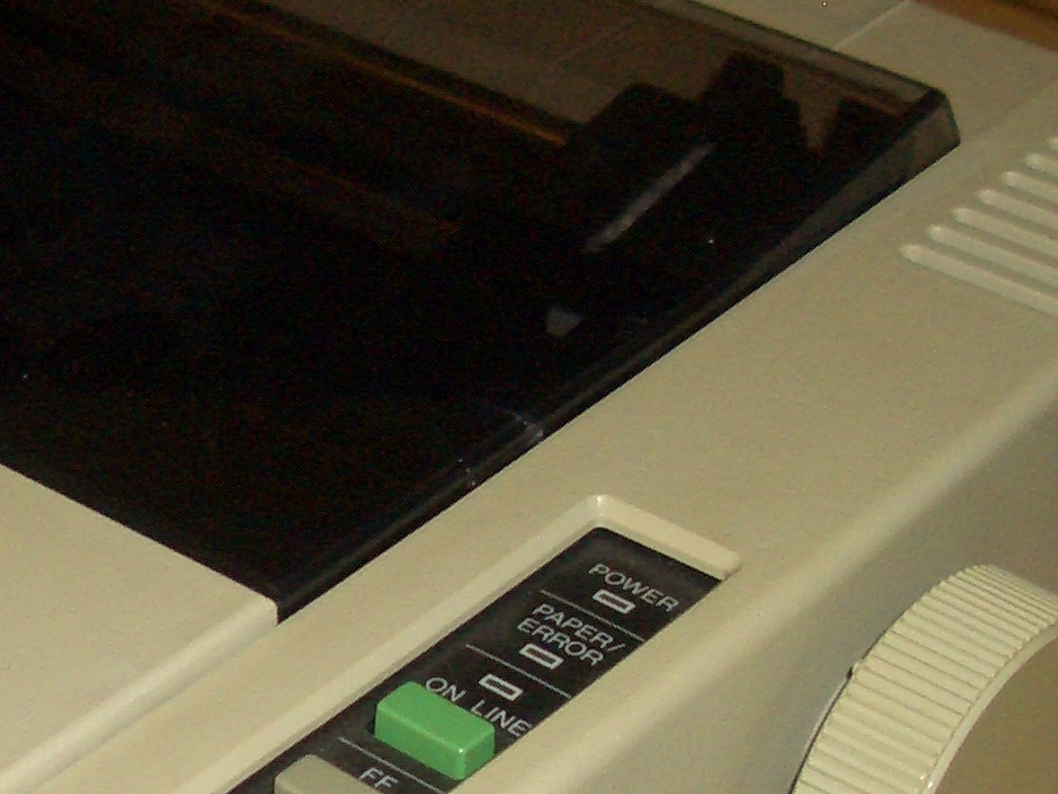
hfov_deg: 17.3
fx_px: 3392
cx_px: 5
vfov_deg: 13.3
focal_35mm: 111
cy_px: 568
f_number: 2.6
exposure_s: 1/60
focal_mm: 5.8
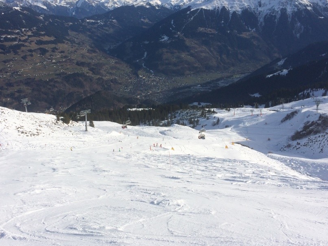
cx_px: 143
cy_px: 113
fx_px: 351
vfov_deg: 38.6
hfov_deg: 50.0
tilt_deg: -15.8
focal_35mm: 37
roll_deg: +0.1
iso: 32
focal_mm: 4.15
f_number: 2.2
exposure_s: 1/3165
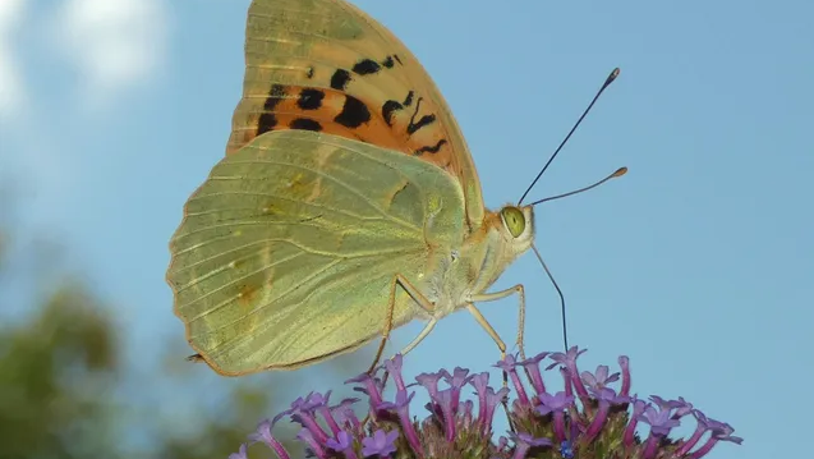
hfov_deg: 15.3
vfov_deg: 8.7
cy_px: 217
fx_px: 3023
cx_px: 408
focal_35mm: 140
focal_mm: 22.9
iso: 80
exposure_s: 1/200
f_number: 5.2
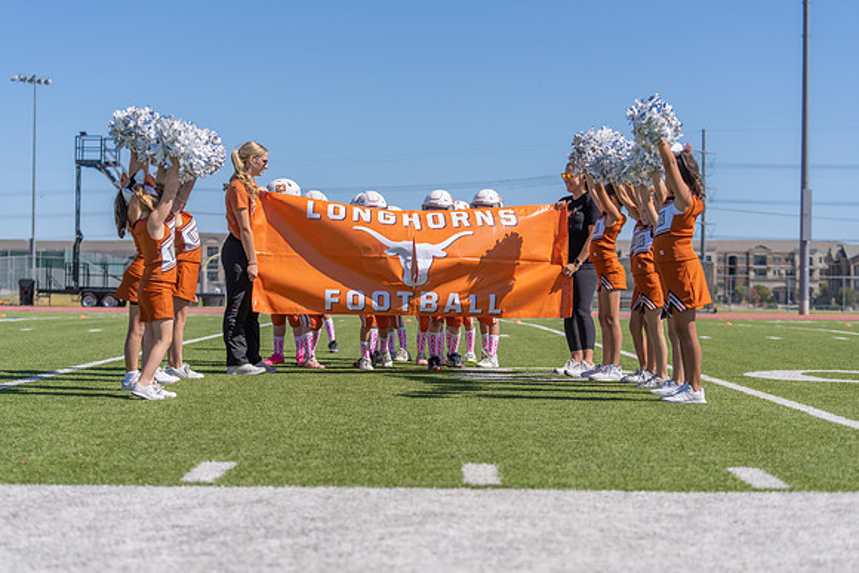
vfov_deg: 19.5
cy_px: 286
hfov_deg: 28.8
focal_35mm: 70
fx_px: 1671
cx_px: 430
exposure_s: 1/2500
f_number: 3.5
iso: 125
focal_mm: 70
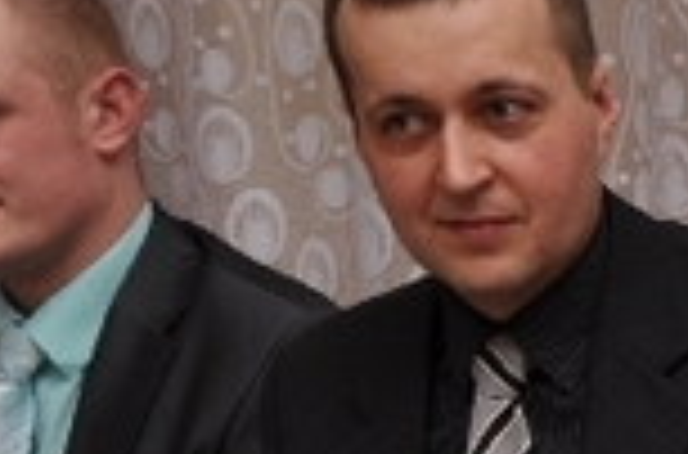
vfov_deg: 9.1
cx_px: 1421
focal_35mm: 146
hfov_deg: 12.3
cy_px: 645
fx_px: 2788
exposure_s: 1/60
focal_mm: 21
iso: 250
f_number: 5
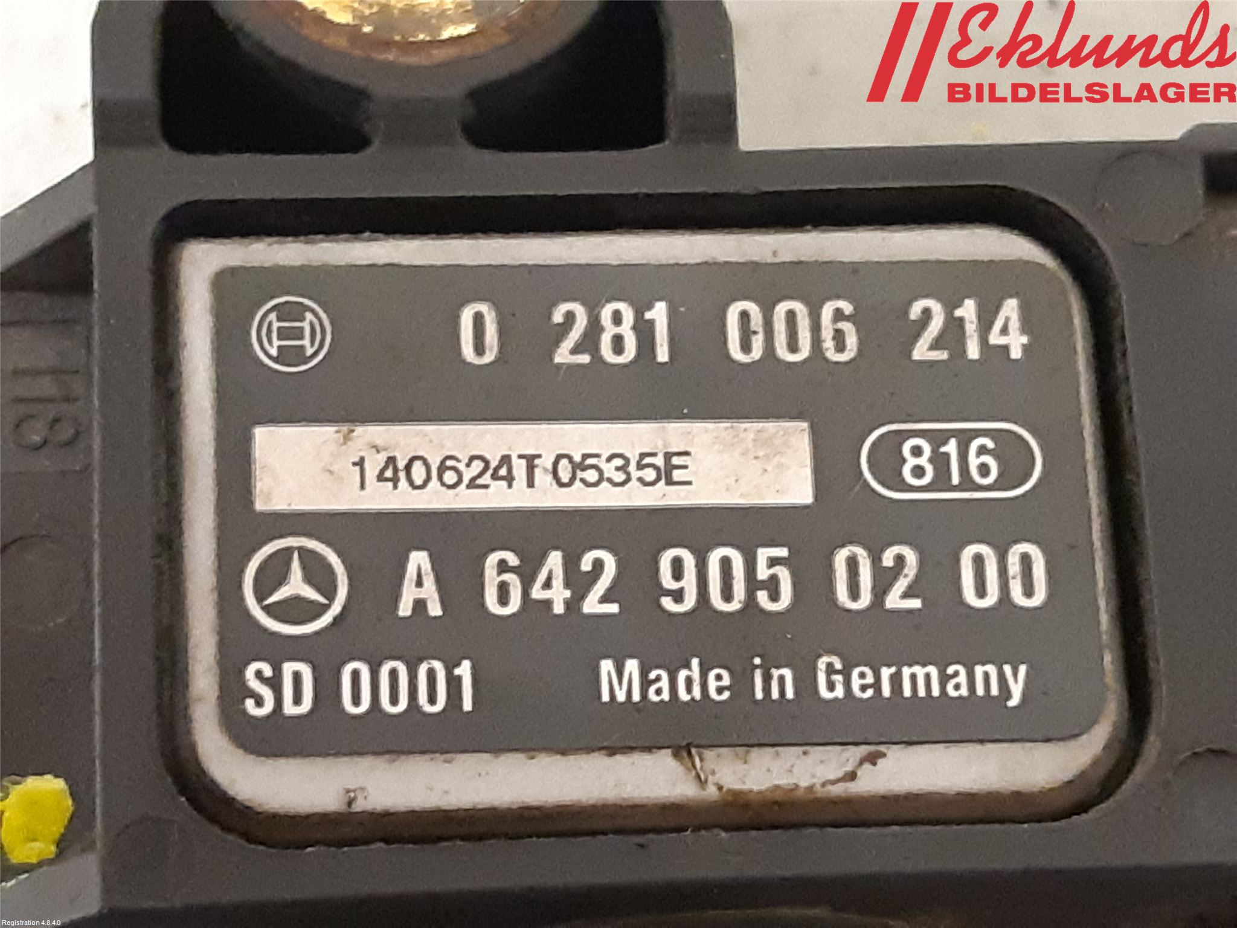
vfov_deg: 53.1
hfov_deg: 67.3
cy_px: 464
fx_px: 929
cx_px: 618
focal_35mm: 26
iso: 500
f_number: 1.7
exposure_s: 1/25
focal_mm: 3.93
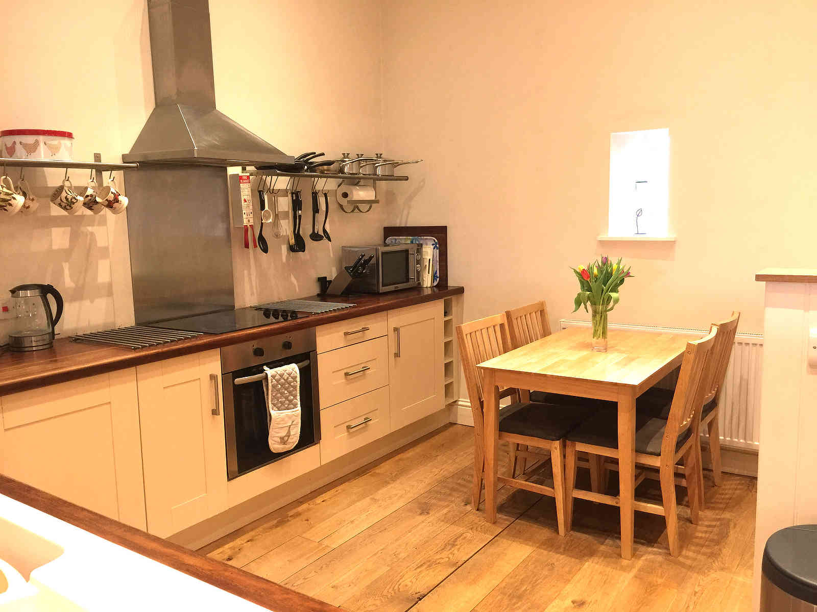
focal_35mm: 29
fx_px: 684
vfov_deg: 48.2
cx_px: 408
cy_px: 306
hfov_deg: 61.7
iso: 125
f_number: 2.2
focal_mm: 4.2
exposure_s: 1/17
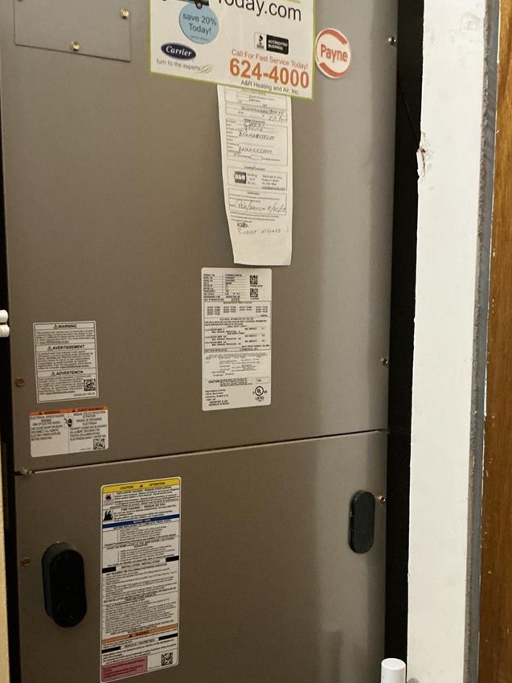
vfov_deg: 45.7
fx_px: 808
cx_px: 267
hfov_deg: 35.1
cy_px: 386
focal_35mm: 41
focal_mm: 3
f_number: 1.8
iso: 320
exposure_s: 1/30
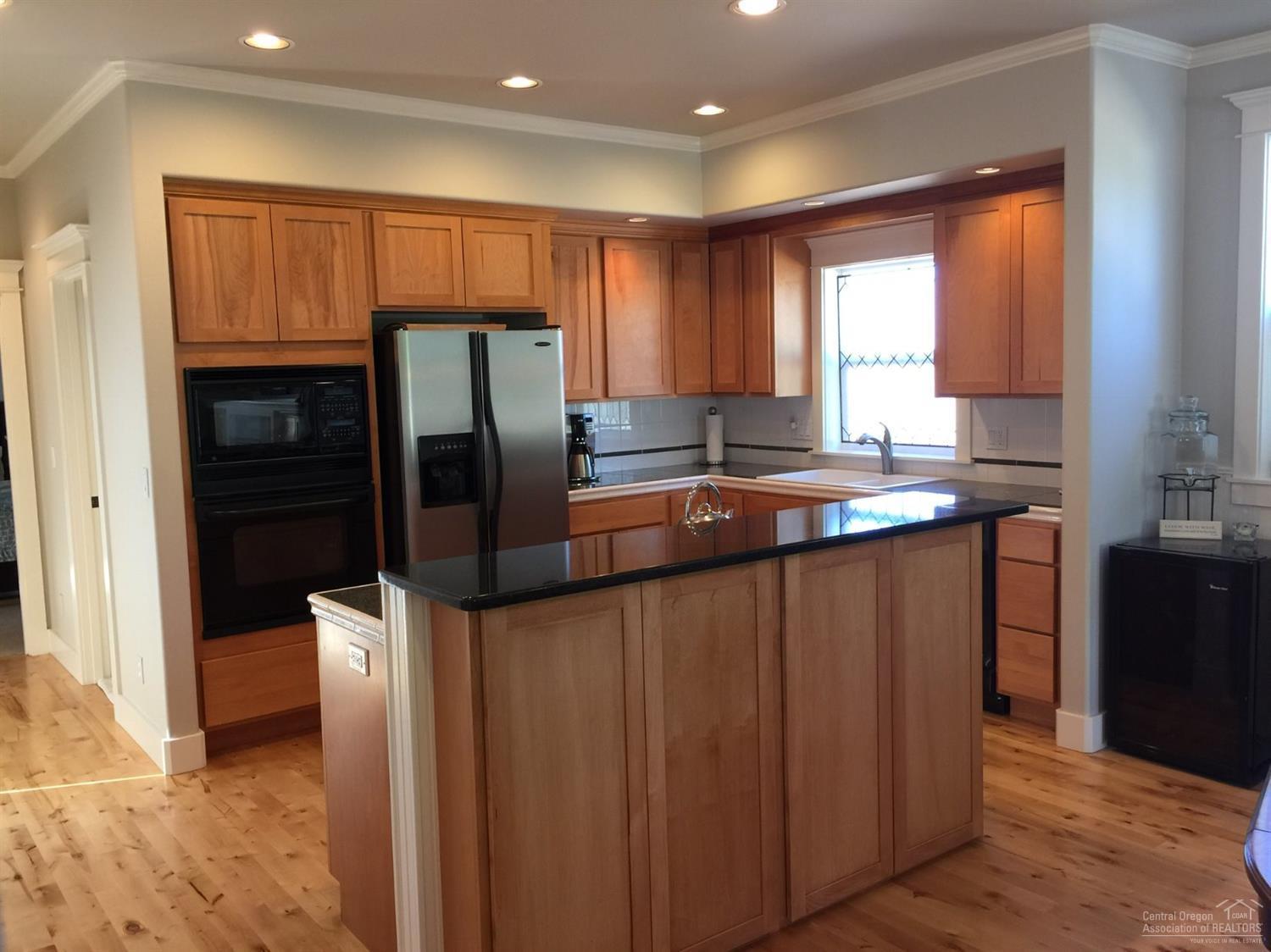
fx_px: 1064
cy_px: 476
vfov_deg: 48.2
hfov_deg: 61.7
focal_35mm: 29
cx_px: 636
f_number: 2.2
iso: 32
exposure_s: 1/15
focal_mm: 4.15
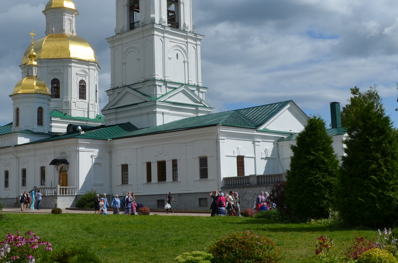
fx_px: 629
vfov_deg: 23.6
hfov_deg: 34.9
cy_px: 101
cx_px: 143
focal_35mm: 57
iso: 100
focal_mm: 20
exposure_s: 1/400
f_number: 10
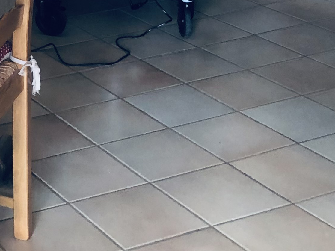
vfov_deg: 14.2
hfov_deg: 18.0
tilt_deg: -14.1
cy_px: -59
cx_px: -122
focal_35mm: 101
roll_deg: +4.6
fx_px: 977
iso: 40
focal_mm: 4
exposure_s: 1/20
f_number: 1.8
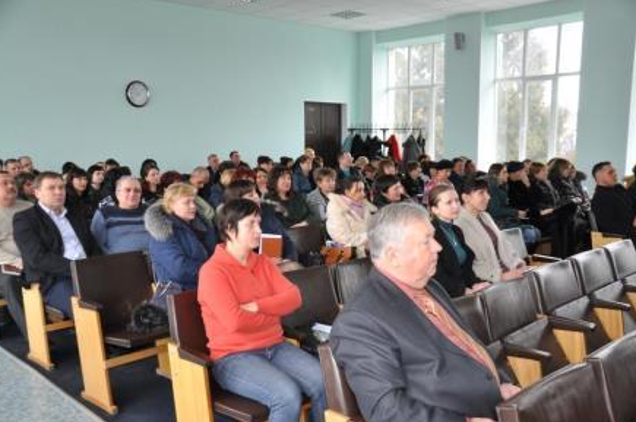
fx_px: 600
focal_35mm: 34
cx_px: 320
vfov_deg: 38.8
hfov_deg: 55.8
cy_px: 215
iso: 800
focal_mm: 22
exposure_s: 1/80
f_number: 3.8
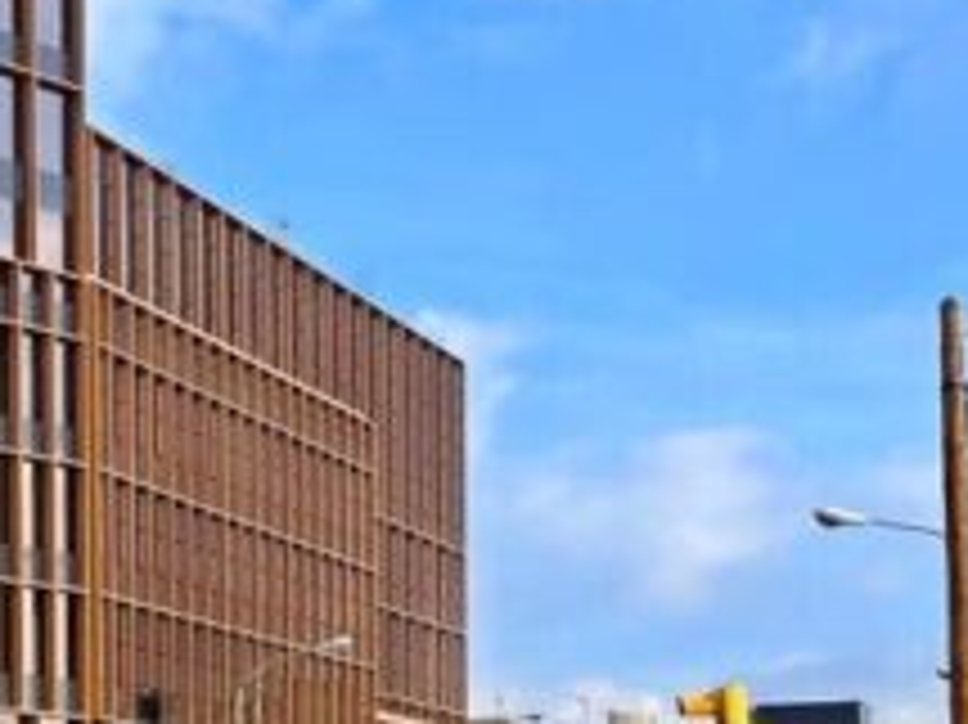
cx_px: -504
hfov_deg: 18.5
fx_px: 2599
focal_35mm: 93
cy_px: -211
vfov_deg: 15.2
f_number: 1.6
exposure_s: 1/1976
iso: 32
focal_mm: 5.1
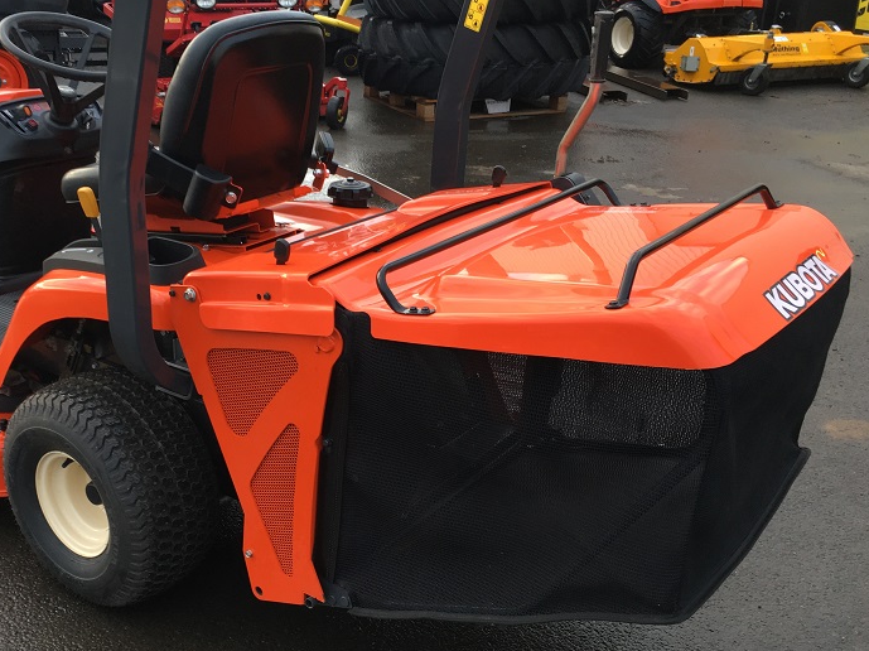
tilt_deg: -23.6
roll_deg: -0.4
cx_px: 310
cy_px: 377
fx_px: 1004
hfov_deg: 46.3
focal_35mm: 40
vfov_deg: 35.8
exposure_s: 1/50
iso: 32
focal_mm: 4.15
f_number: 2.2
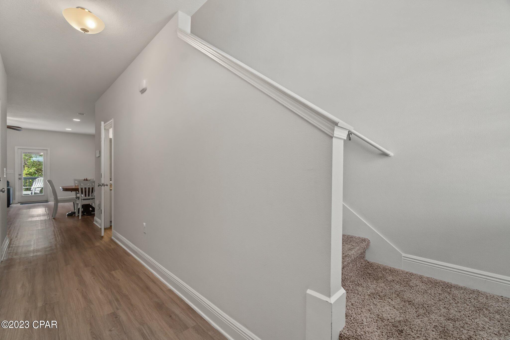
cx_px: 255
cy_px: 170
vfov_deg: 77.3
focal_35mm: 15
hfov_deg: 100.4
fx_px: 212
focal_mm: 10
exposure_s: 1/2.5
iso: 400
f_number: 9
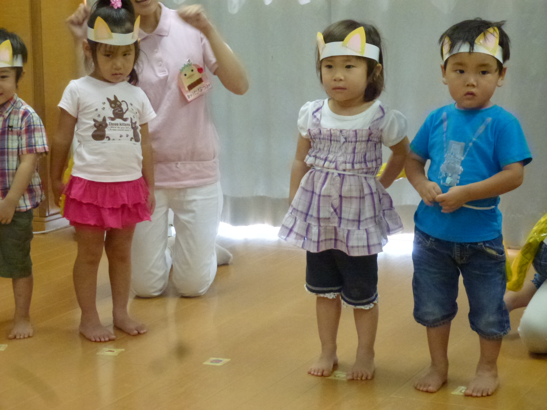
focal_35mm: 82
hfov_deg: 23.8
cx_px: 274
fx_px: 1296
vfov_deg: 18.0
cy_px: 205
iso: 800
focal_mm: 14.8
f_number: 4.8
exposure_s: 1/40
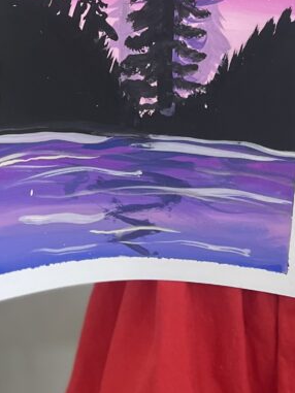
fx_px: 1033
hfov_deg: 15.9
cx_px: 300
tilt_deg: -12.6
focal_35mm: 91
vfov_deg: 19.3
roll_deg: +1.9
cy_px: -163
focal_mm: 5.1
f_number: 1.6
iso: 50
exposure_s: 1/100
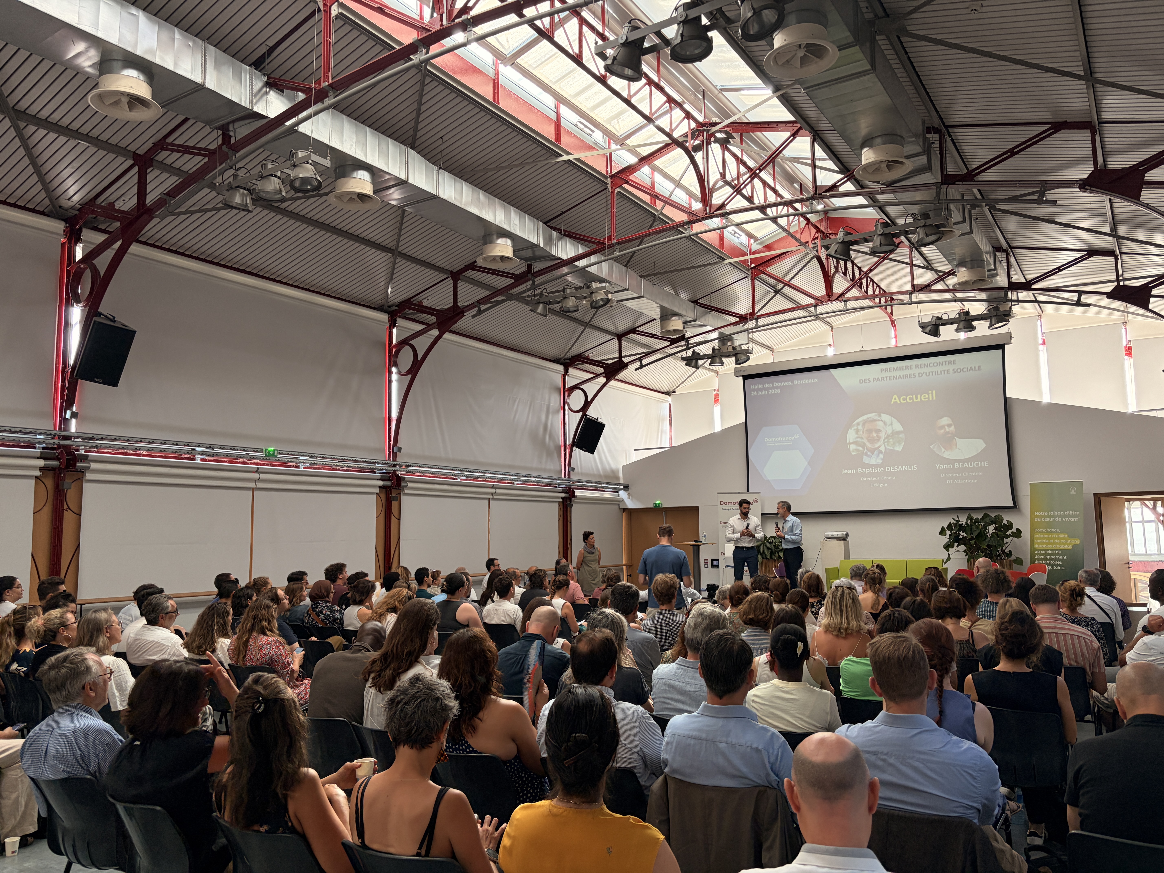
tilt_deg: +6.5
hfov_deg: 67.3
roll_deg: +1.6
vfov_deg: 53.1
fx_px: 874
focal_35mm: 26
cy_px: 436
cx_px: 582
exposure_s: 1/100
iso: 125
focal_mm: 5.96
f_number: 1.6
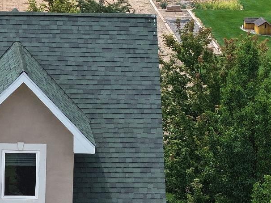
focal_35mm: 233
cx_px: -96
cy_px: 229
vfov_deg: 6.3
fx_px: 1823
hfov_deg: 8.4
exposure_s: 1/1000
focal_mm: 19.35
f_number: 2.8
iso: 130
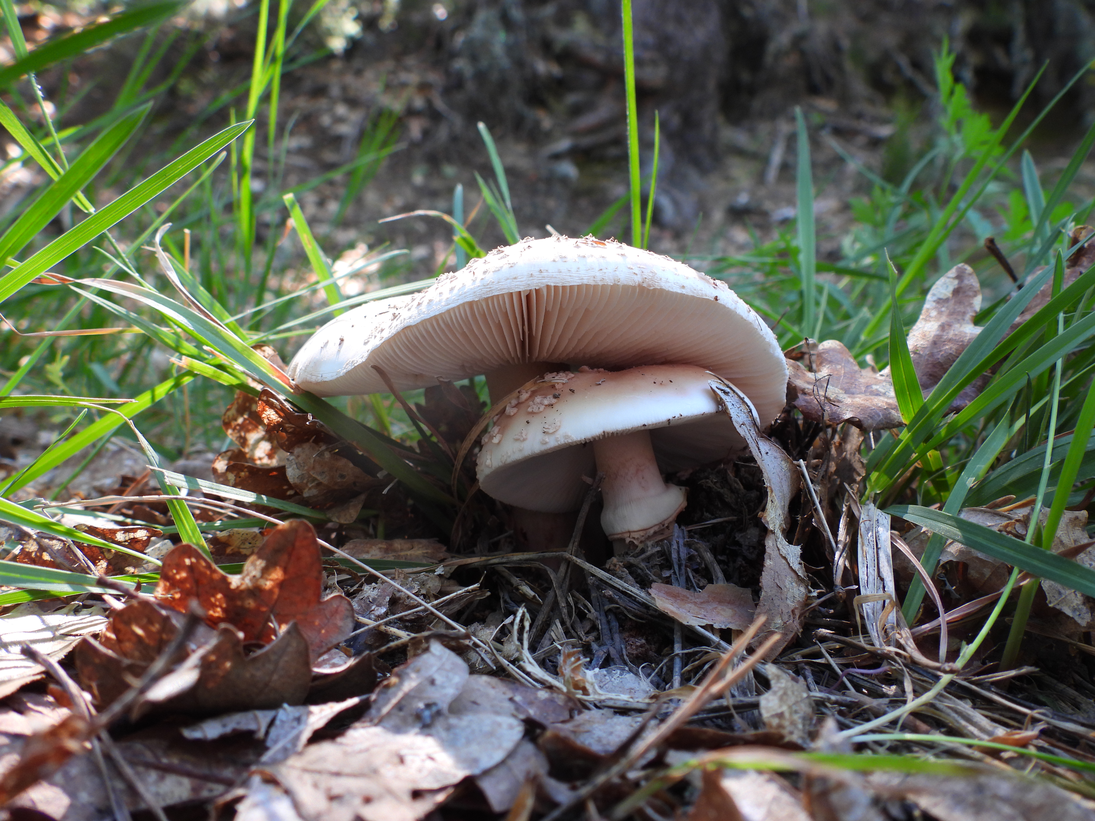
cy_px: 410
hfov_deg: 60.0
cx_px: 548
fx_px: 949
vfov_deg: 46.8
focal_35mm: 30
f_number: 3.2
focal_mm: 5.4
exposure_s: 1/30
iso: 140
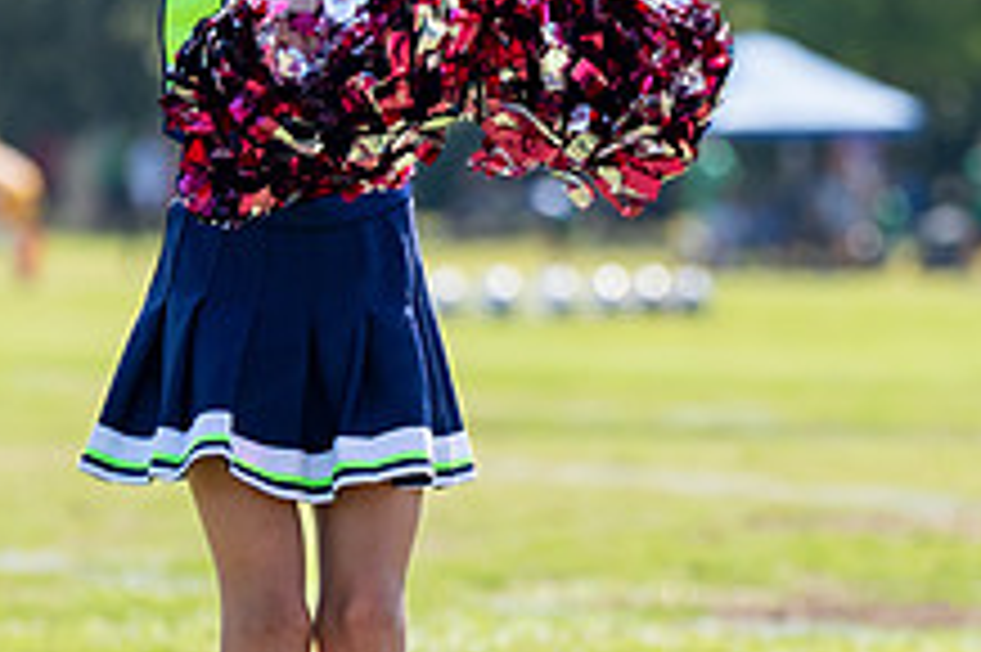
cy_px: 74
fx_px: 10919
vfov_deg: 3.4
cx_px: 375
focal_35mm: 401
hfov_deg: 5.1
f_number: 2.8
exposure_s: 1/2000
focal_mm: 108
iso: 200
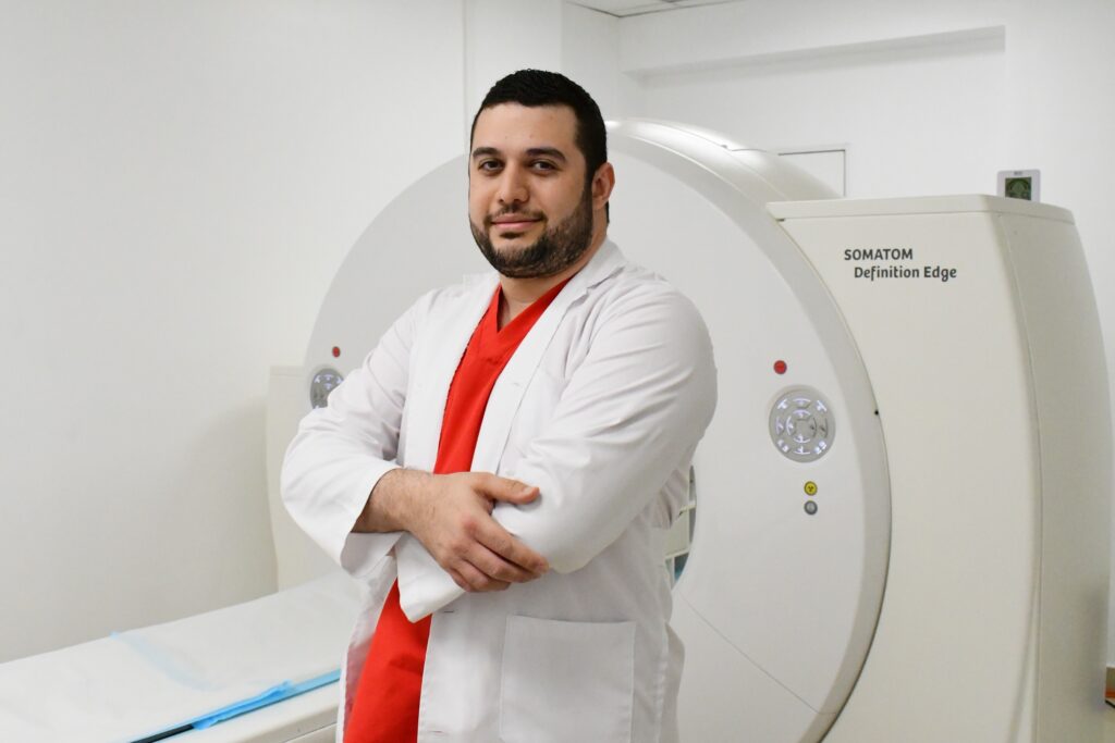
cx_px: 558
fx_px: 1239
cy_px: 372
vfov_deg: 33.4
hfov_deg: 48.5
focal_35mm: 40
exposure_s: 1/640
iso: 10000
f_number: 8
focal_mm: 27
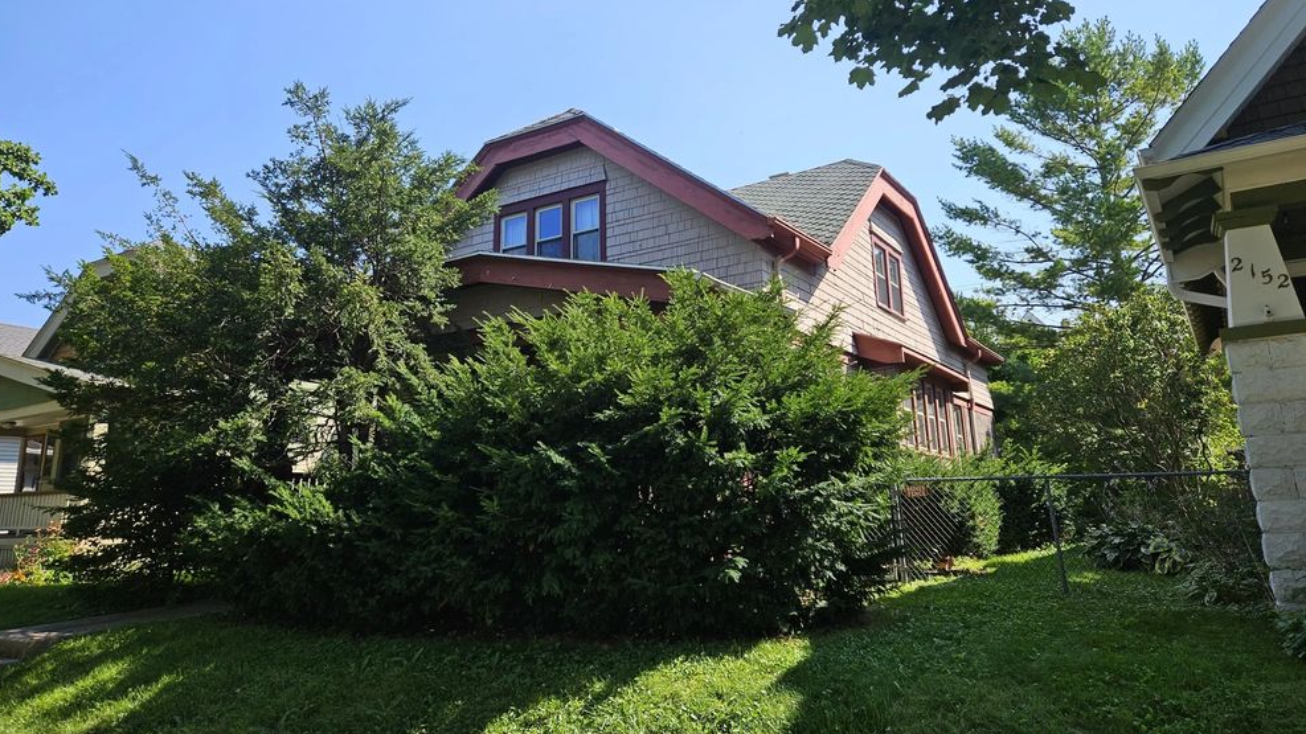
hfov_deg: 71.9
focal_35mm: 26
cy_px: 294
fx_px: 900
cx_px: 660
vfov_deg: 44.1
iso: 25
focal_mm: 5.4
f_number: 1.8
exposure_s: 1/994
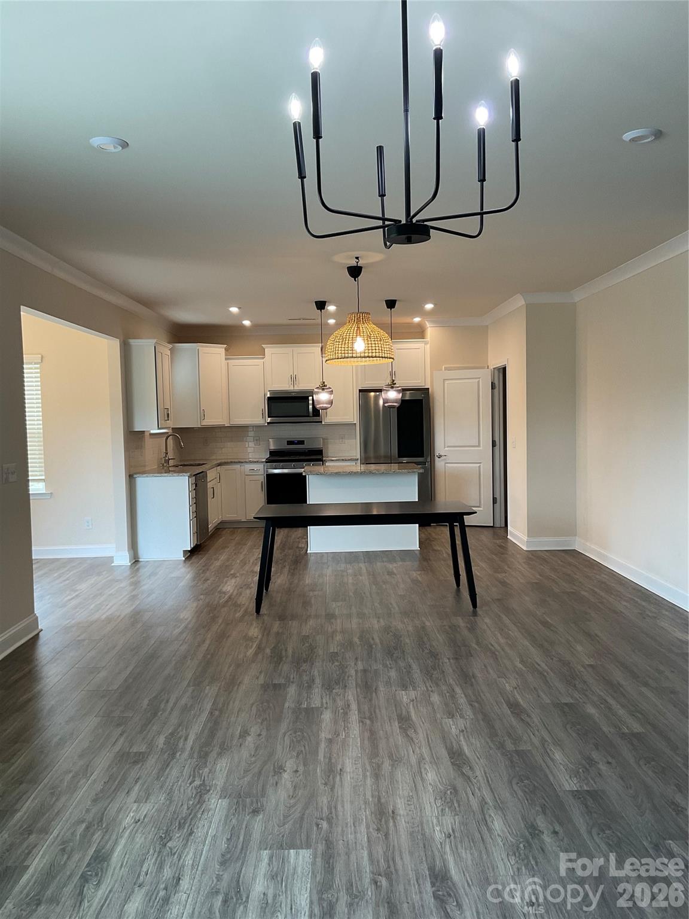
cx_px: 344
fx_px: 770
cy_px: 460
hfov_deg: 48.2
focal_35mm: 29
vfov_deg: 61.7
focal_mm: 3
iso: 40
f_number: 1.8
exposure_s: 1/60
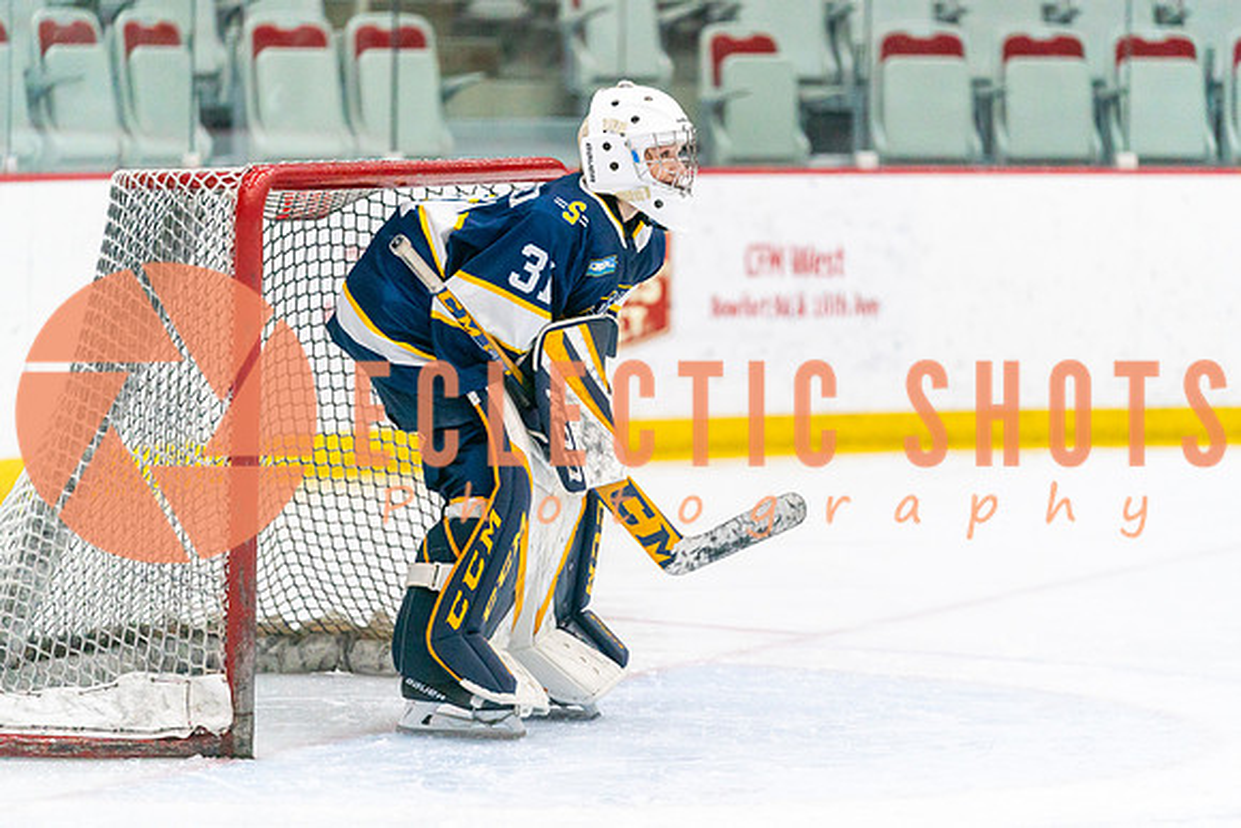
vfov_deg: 6.5
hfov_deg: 9.8
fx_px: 7260
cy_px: 414
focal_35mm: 211
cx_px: 620
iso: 3200
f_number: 2.8
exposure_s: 1/1250
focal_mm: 200
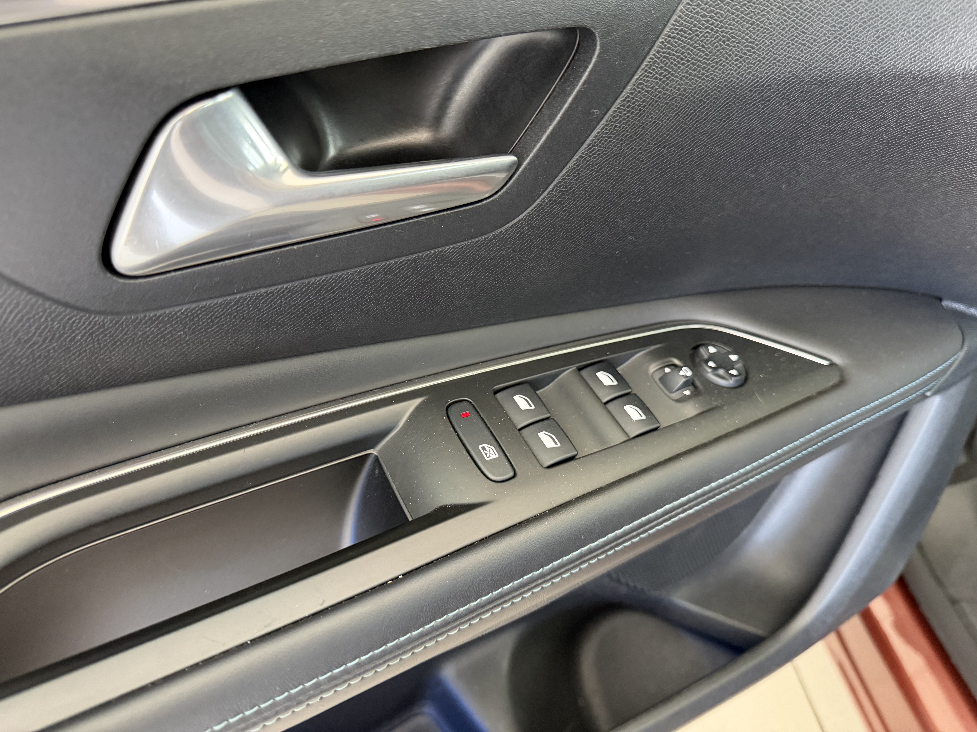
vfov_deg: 56.8
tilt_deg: -45.0
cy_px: 366
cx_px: 488
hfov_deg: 71.6
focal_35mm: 24
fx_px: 677
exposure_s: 1/49
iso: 800
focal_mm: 6.76
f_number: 1.78
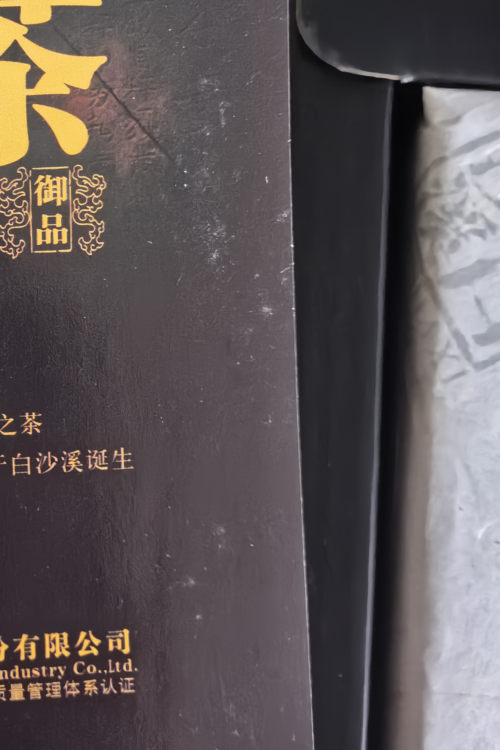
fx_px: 1146
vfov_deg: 35.7
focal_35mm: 55
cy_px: 214
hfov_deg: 23.4
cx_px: -24
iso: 2000
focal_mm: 5.75
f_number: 2.8
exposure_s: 1/100
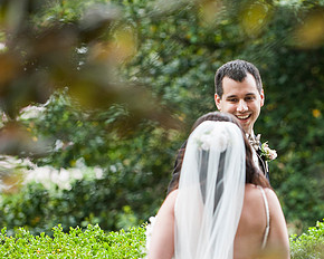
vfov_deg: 5.2
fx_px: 2877
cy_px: 155
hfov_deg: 6.4
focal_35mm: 300
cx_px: 244
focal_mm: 160
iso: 800
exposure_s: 1/1000
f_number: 2.8
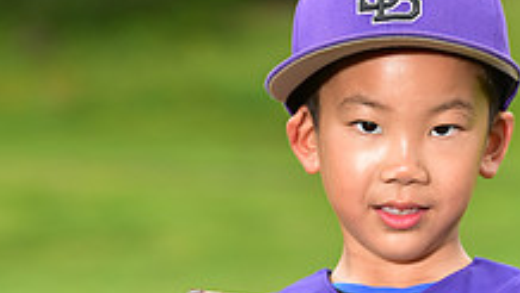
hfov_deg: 5.3
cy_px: 412
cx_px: 404
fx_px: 5575
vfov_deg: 3.0
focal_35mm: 404
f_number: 5.6
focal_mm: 145
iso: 400
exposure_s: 1/250
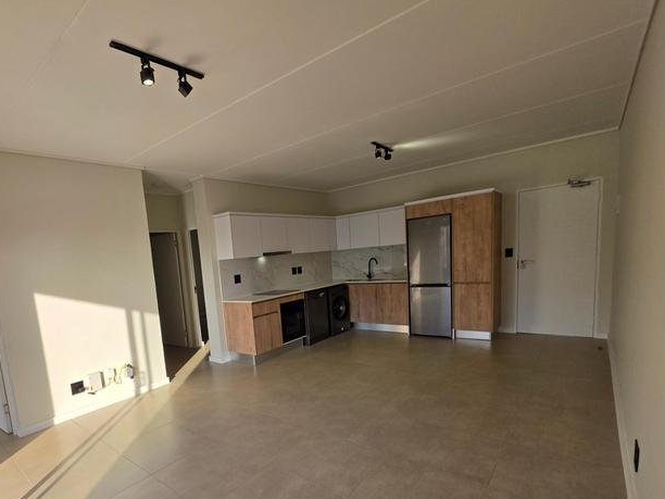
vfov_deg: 73.5
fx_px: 327
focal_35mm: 17
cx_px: 246
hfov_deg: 89.0
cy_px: 310
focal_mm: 2.2
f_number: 1.9
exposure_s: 1/631
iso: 32
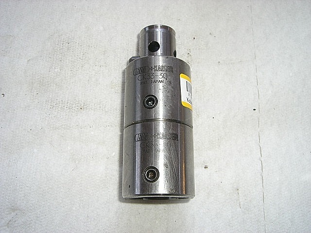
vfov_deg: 37.7
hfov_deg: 49.0
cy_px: 116
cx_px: 156
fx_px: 341
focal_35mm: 38
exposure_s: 1/80
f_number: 4.3
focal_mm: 6.2
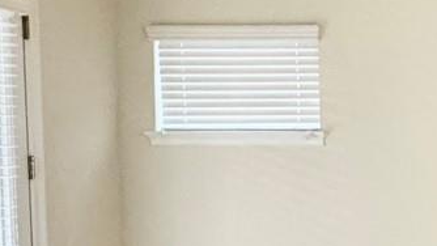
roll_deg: +0.1
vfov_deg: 16.3
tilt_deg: -3.9
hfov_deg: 22.7
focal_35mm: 73
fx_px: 846
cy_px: 232
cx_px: 683
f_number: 2.2
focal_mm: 2.22
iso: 250
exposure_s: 1/60
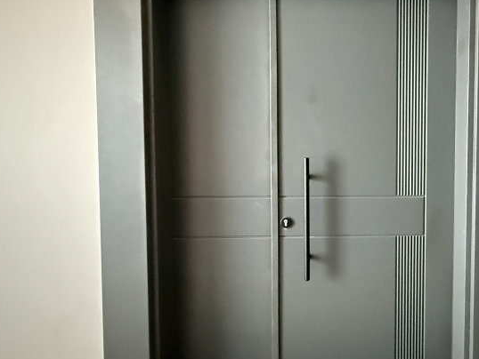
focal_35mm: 26
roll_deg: +0.0
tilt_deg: -2.1
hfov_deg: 64.1
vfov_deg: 52.6
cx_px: 346
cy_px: 137
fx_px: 360
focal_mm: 2.22
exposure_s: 1/25
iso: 2000
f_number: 2.2
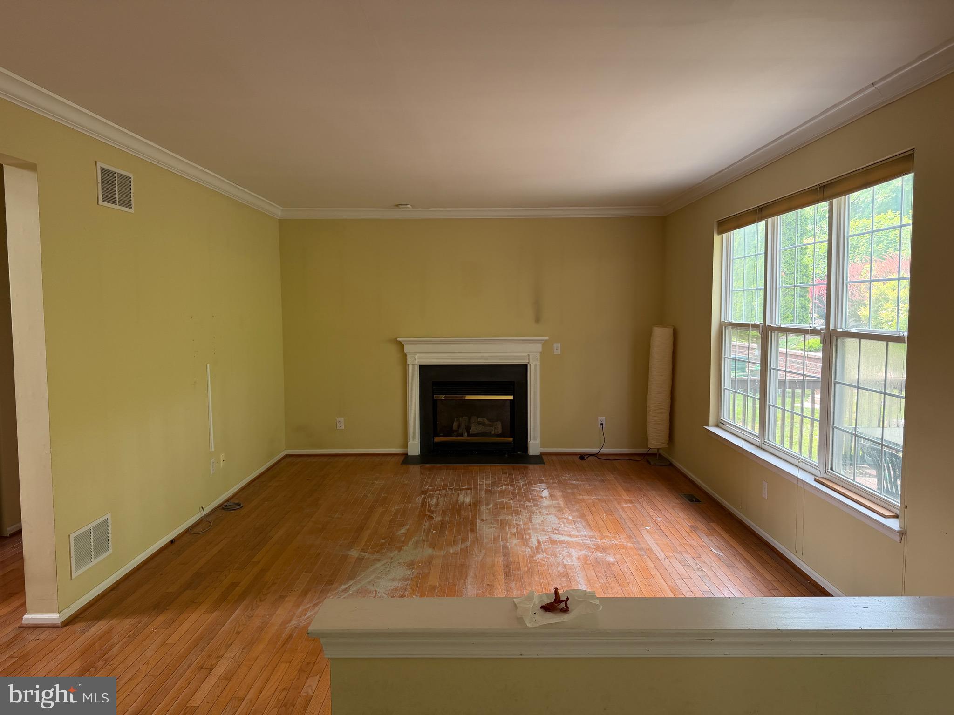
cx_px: 477
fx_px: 661
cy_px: 358
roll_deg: +0.6
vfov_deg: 56.8
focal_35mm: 24
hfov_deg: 71.6
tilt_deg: -3.4
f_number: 1.78
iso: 160
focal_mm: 6.76
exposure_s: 1/121
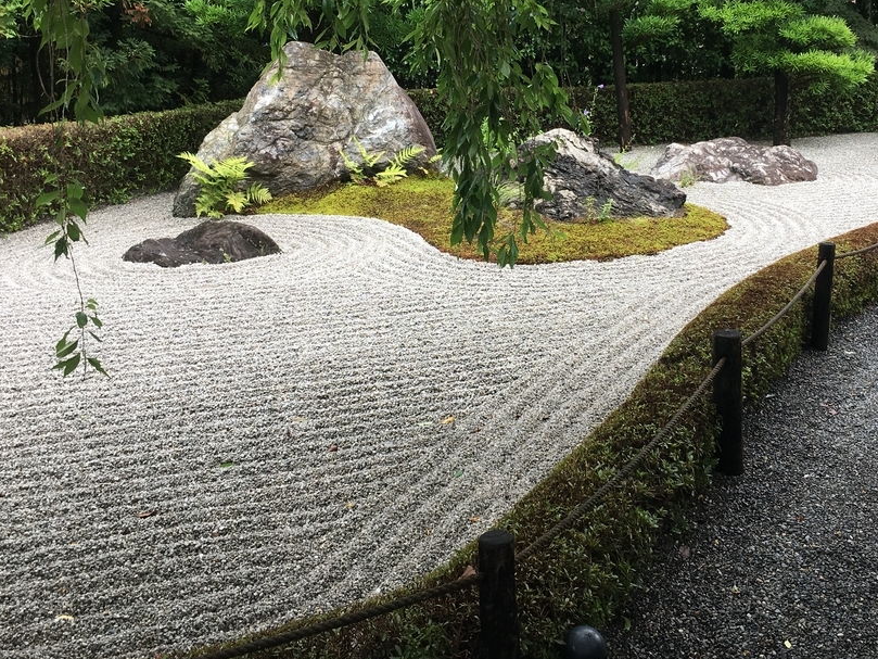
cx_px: 506
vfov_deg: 33.3
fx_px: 1091
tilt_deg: -9.6
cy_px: 208
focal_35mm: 43
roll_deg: +1.2
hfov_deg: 43.7
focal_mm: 4.15
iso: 25
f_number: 2.2
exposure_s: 1/295
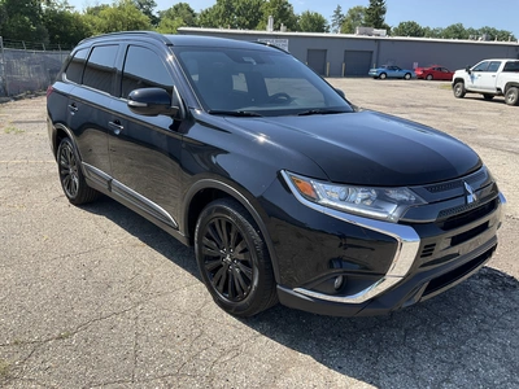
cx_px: 260
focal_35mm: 29
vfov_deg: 48.2
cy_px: 194
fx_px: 435
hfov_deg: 61.7
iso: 25
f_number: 1.8
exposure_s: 1/883
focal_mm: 3
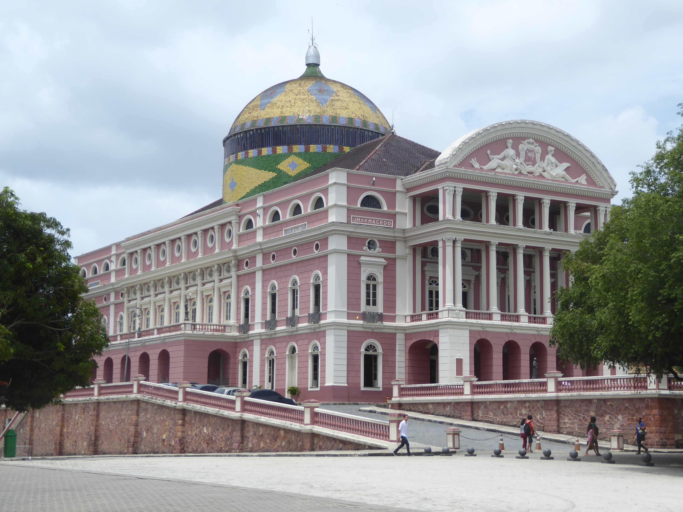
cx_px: 342
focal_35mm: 65
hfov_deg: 29.8
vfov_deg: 22.6
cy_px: 256
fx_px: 1282
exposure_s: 1/640
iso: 80
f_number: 4.3
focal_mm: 10.9
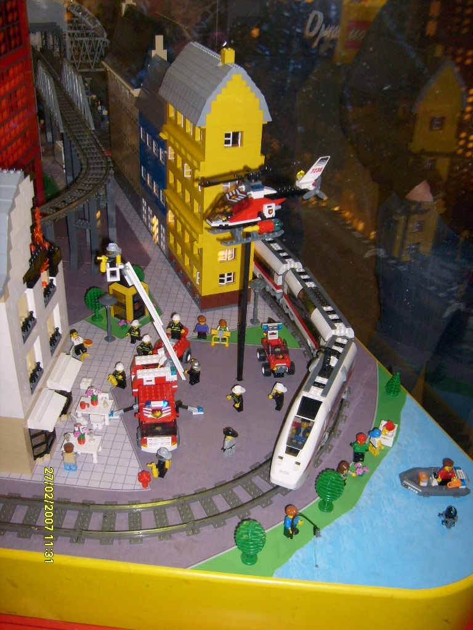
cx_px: 236
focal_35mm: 35
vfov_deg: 52.6
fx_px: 638
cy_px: 315
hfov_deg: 40.7
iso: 100
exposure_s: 1/45
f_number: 2.8
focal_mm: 5.8
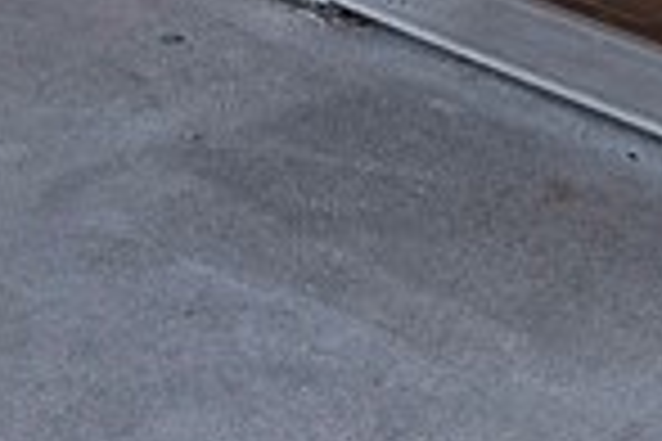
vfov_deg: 7.0
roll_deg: -1.4
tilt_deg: -4.9
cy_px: -940
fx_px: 3199
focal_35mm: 174
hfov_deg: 11.7
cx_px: 603
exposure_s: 1/555
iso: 80
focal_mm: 6.76
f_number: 1.78
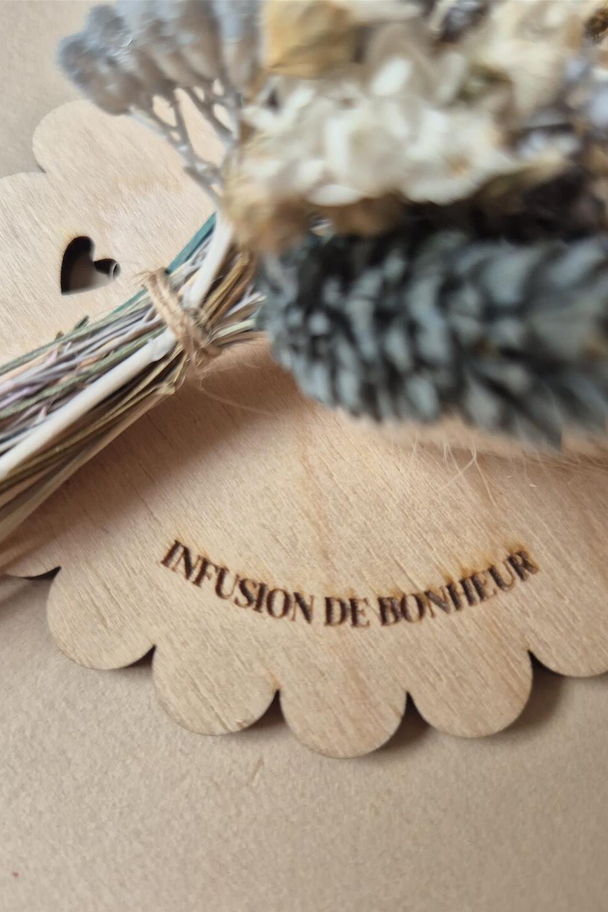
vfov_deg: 73.7
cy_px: 457
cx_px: 310
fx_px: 608
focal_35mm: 24
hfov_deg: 53.1
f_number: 1.8
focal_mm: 5.4
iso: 80
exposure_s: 1/180
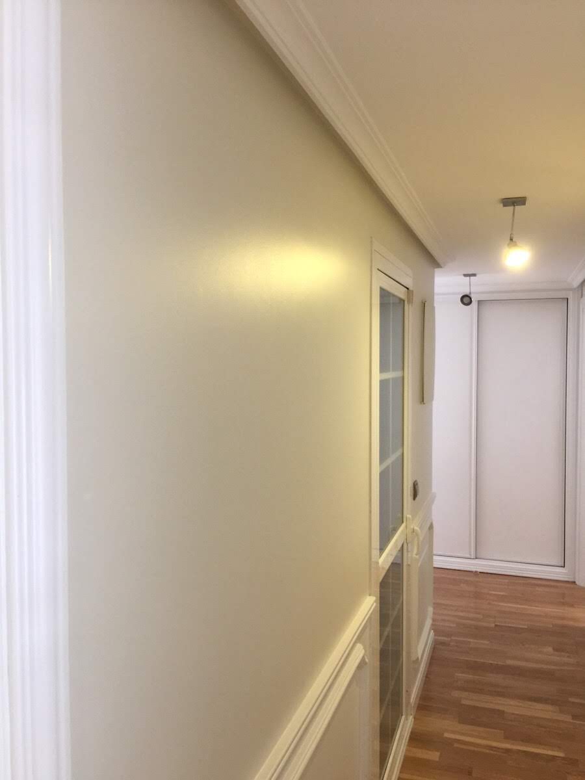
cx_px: 292
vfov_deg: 61.7
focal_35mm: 29
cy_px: 390
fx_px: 653
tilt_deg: -0.9
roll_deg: -0.4
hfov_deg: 48.2
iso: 80
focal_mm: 4.15
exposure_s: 1/17
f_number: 2.2
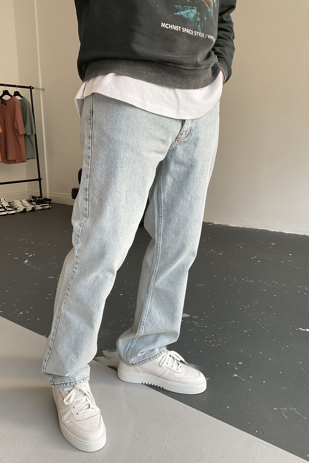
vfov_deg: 60.3
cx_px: 135
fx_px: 399
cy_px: 236
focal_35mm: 31
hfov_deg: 42.2
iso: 64
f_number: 1.8
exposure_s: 1/120
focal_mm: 3
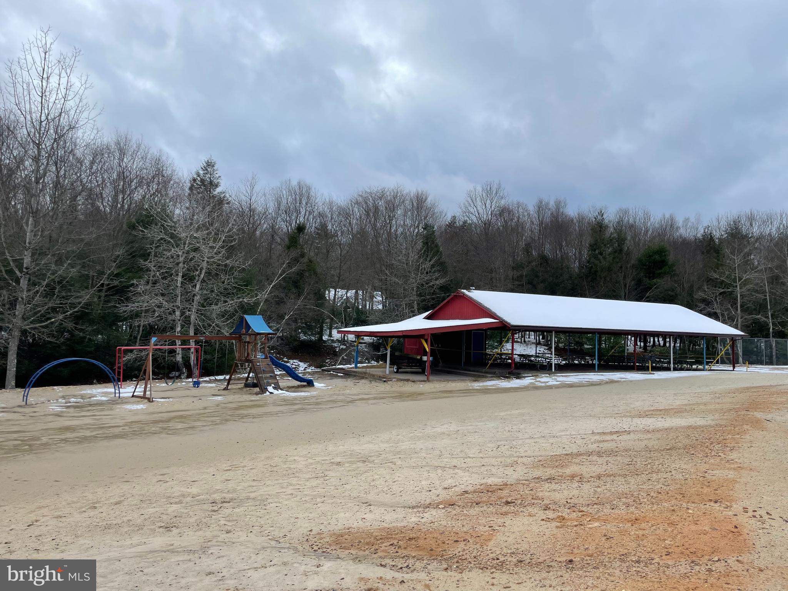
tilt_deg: +1.8
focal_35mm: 26
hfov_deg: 67.3
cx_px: 394
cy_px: 296
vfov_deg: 53.1
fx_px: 592
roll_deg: -0.8
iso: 32
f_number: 1.6
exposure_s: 1/2747
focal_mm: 4.2
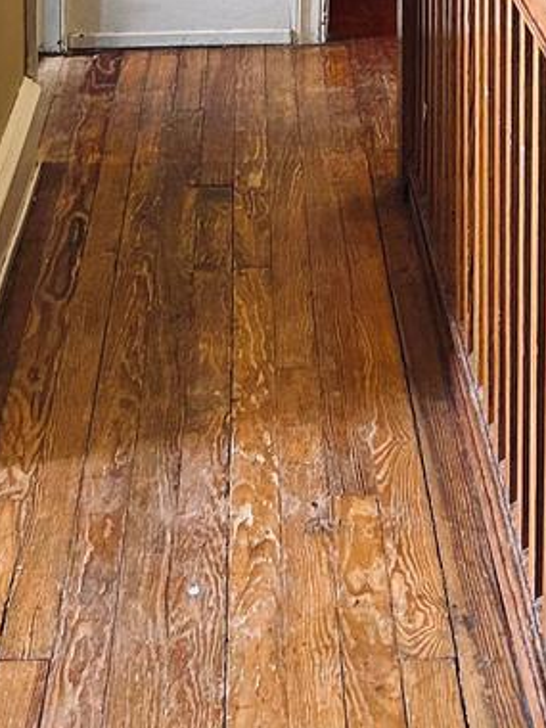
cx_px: 529
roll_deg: -1.2
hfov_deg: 13.9
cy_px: -282
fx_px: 2208
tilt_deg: -6.7
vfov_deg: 17.3
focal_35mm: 105
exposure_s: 1/60
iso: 250
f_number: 1.5
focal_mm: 5.7
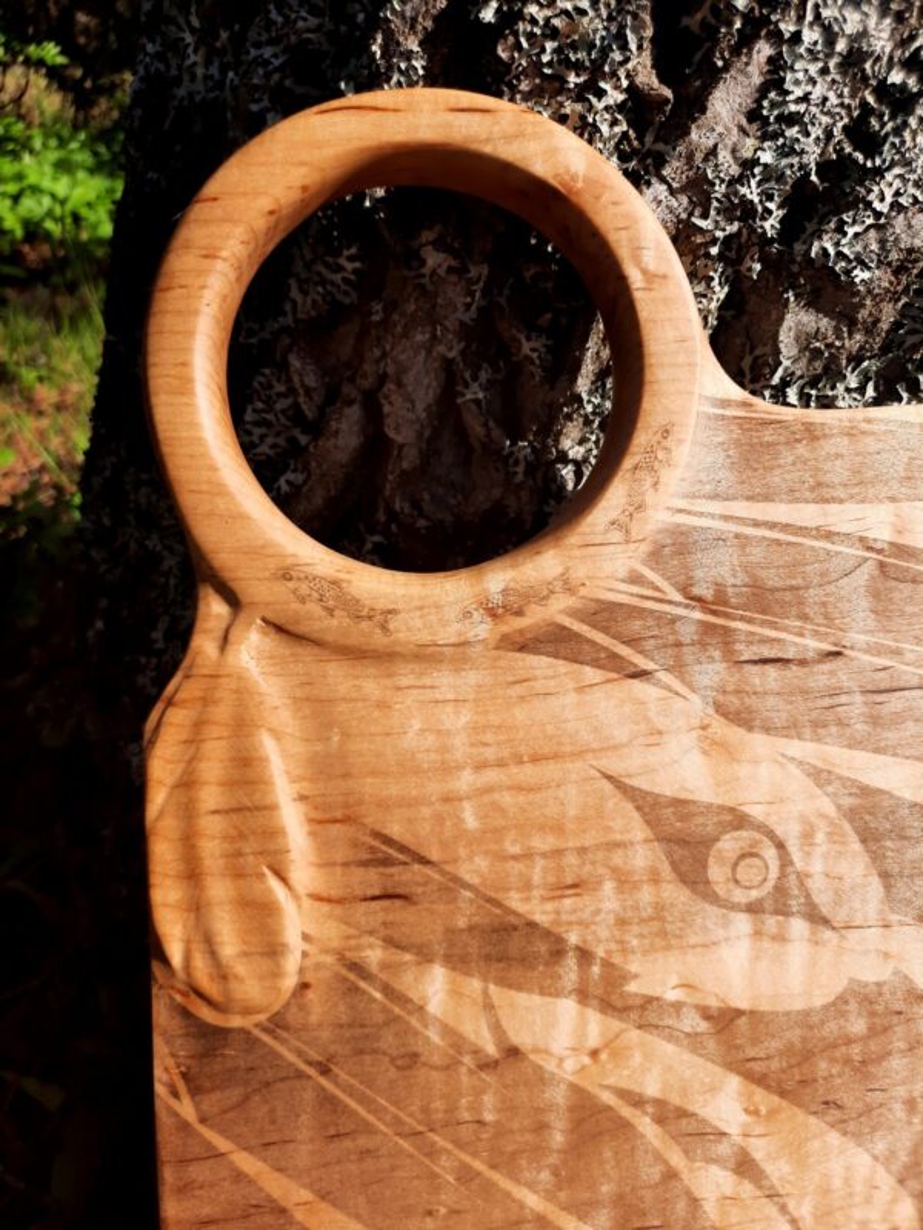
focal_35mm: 25
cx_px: 462
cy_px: 615
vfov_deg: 69.4
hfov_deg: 54.9
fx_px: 889
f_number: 2
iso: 40
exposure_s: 1/867
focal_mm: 4.6
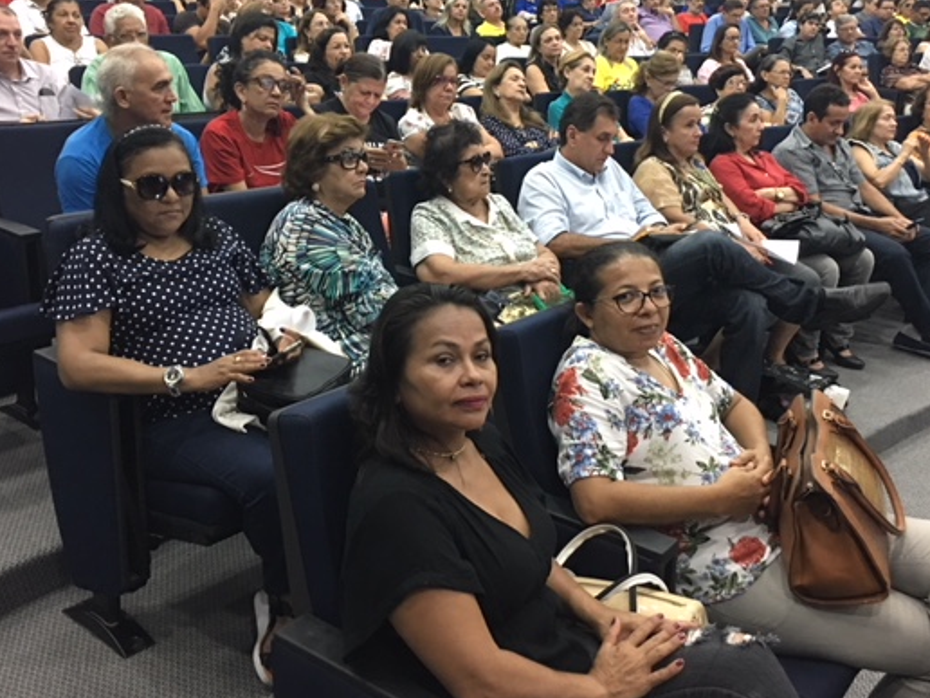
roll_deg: -0.6
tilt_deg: -13.6
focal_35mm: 36
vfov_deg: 39.5
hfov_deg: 51.3
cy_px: 281
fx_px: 967
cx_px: 481
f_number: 2.2
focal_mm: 4.15
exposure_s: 1/4
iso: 100
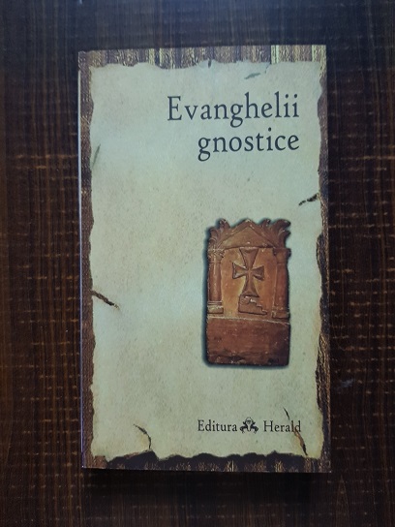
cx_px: 198
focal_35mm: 26
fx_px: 396
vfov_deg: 67.3
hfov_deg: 53.1
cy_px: 264
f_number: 1.7
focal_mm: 4.3
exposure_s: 1/10
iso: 250
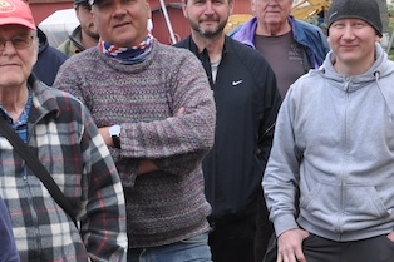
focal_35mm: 126
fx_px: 1378
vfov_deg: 10.8
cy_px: 207
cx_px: 75
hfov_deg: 16.1
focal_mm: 22
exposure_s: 1/125
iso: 250
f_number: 5.6
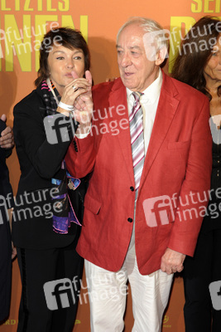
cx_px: 110
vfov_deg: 28.8
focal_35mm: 70
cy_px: 166
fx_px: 644
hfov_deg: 19.5
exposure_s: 1/320
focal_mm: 70
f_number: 5.6
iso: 800
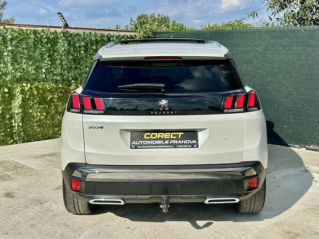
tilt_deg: -7.7
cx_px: 160
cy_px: 120
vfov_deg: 30.3
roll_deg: -0.4
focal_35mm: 48
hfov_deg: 39.7
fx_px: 442
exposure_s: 1/6211
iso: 64
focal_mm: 6.86
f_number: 1.78
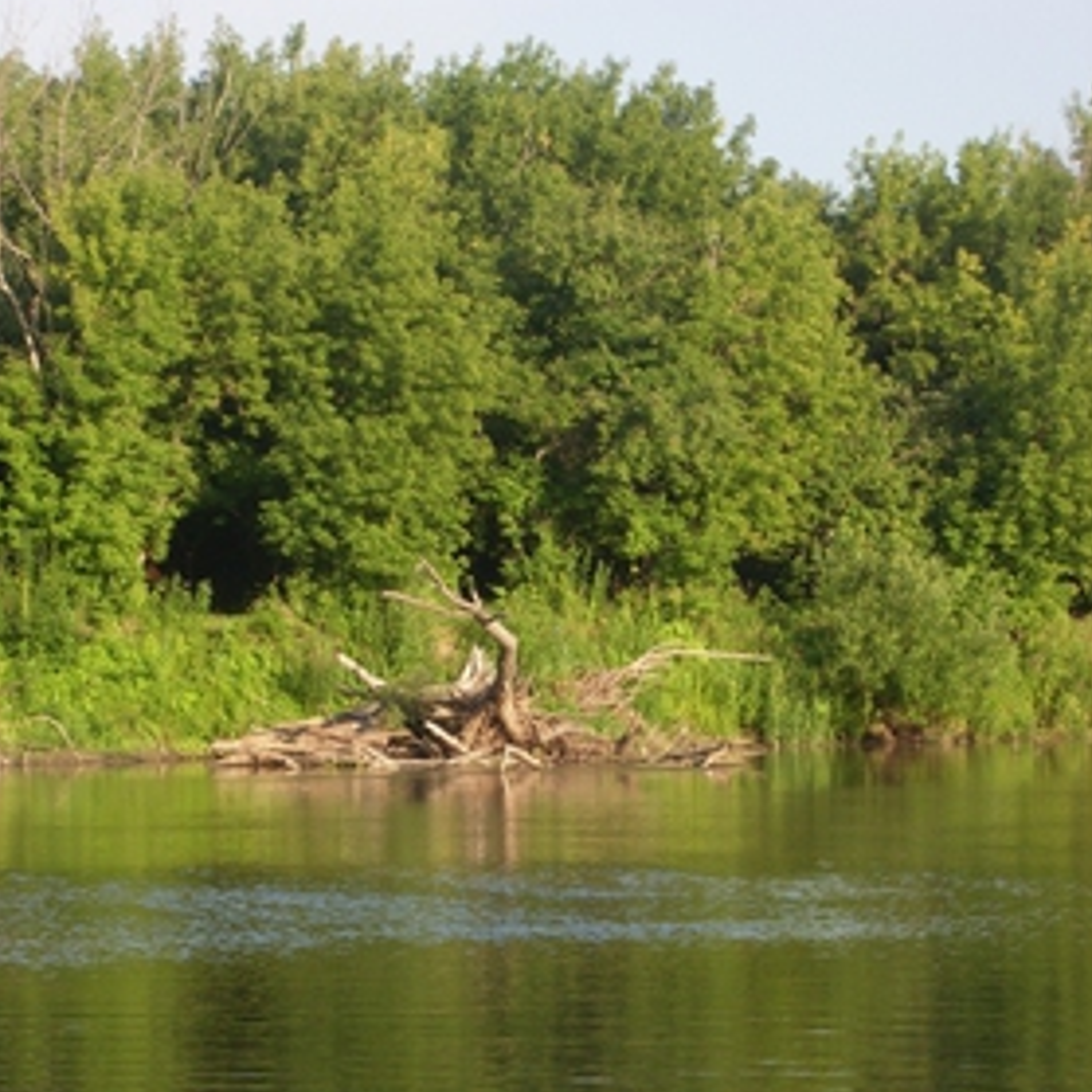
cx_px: 438
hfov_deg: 13.3
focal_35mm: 131
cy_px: 857
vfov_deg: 13.3
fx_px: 4675
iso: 80
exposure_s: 1/250
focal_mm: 15.3
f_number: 5
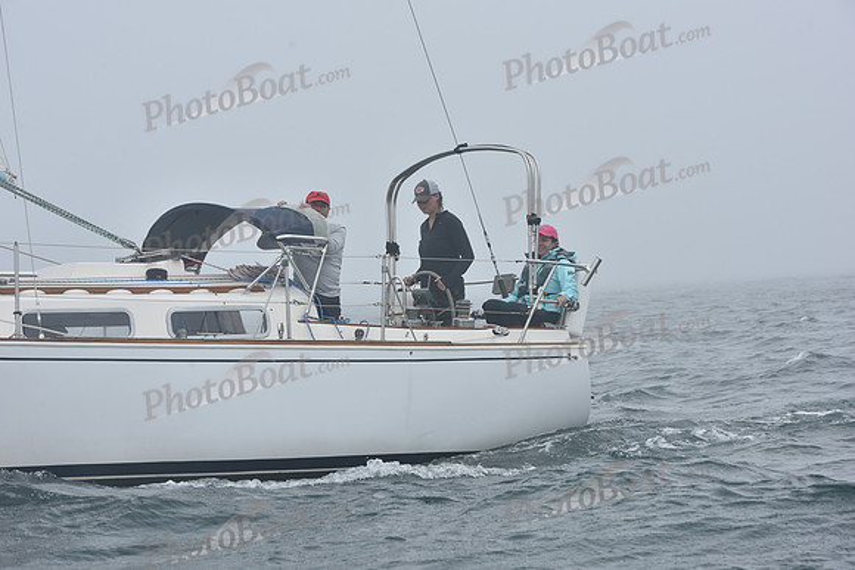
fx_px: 2328
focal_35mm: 98
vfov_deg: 14.0
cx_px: 428
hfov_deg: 20.8
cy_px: 285
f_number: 9
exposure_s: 1/800
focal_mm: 98
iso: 250
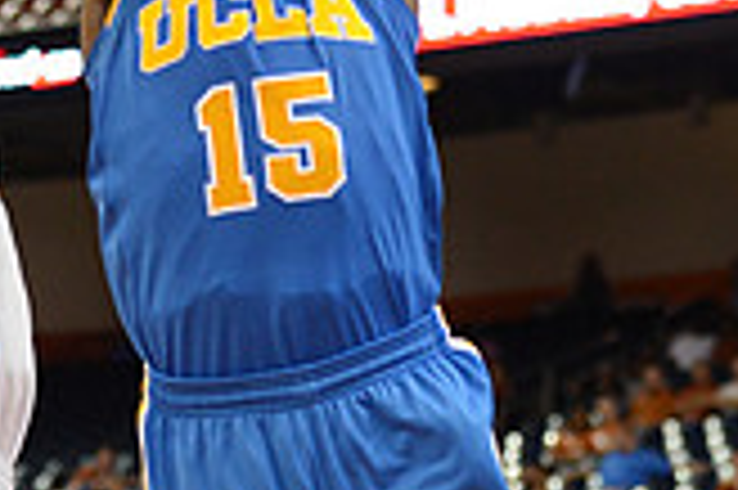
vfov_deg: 5.5
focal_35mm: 248
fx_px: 5079
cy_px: 58
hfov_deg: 8.3
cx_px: 396
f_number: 2.8
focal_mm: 70
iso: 3200
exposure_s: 1/1000
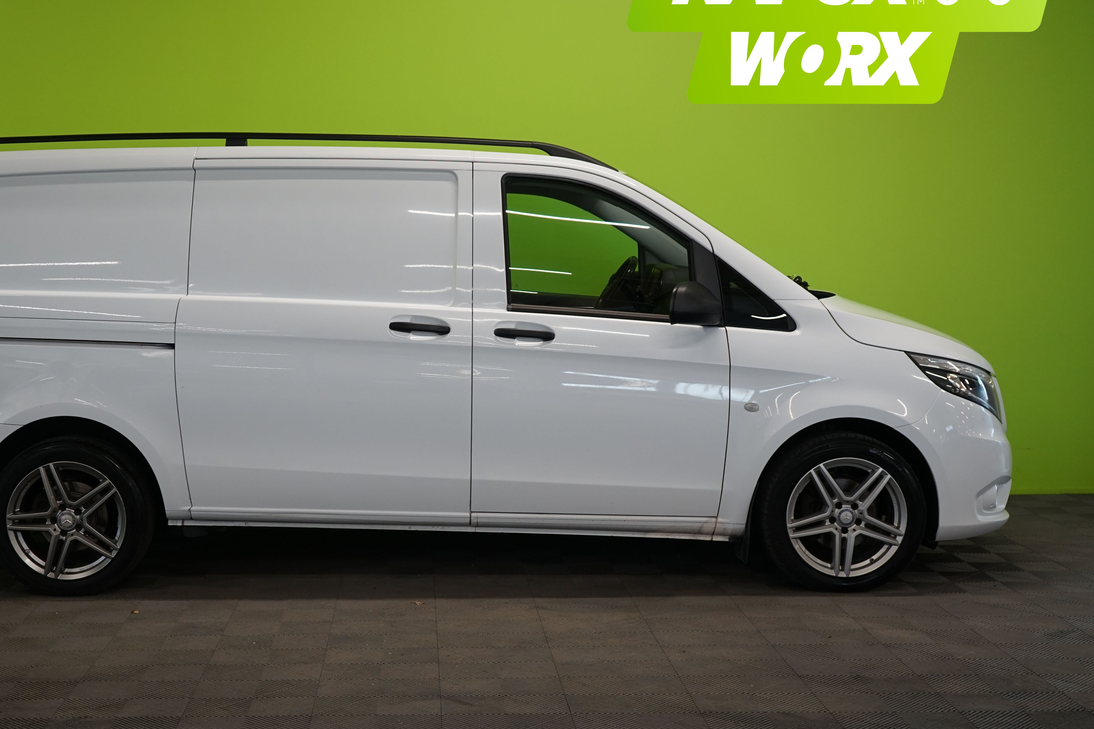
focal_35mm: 49
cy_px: 343
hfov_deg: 40.1
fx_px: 1489
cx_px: 423
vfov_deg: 27.5
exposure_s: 1/160
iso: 640
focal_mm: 38
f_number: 4
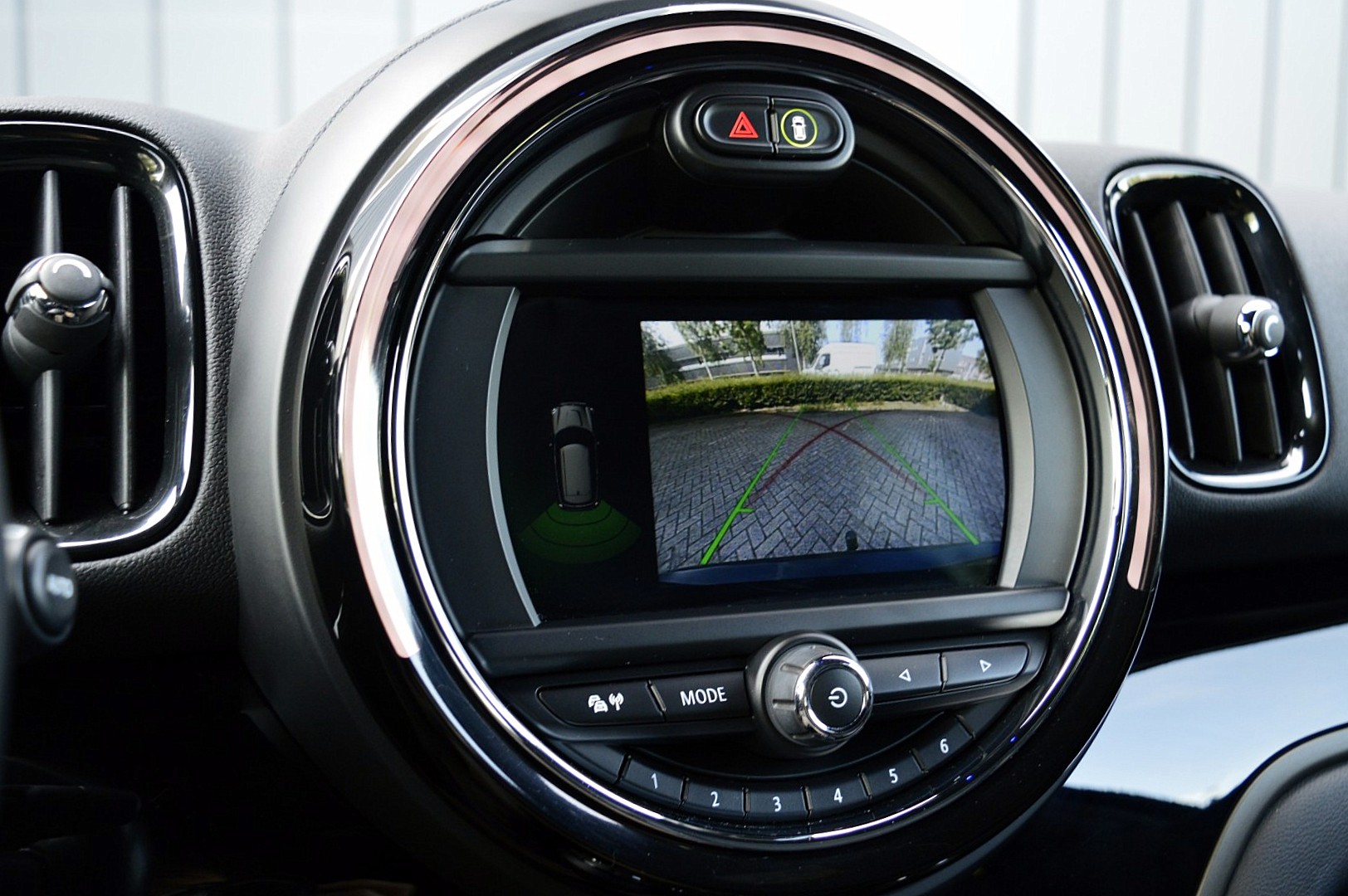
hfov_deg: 55.1
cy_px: 448
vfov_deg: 38.3
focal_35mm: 34
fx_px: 1291
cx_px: 674
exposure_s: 1/60
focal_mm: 23
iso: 800
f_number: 4.5
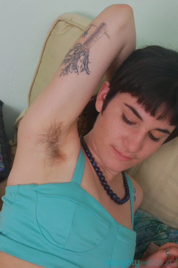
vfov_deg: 28.1
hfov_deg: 18.9
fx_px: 535
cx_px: 89
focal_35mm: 72
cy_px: 134
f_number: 20
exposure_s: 1/320
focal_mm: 48
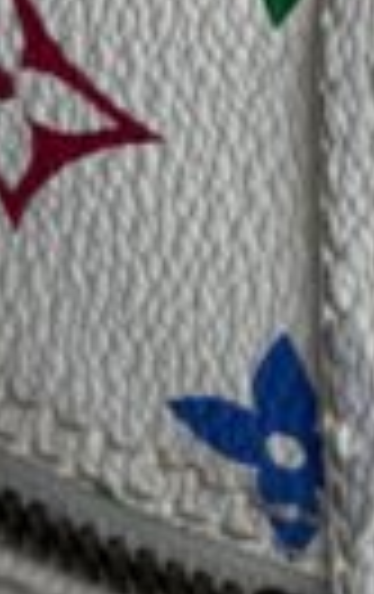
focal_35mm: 308
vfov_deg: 6.8
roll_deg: +3.0
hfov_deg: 4.2
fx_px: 5001
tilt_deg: -43.3
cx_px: 906
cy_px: 252
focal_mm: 6.76
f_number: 1.78
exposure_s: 1/316
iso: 64
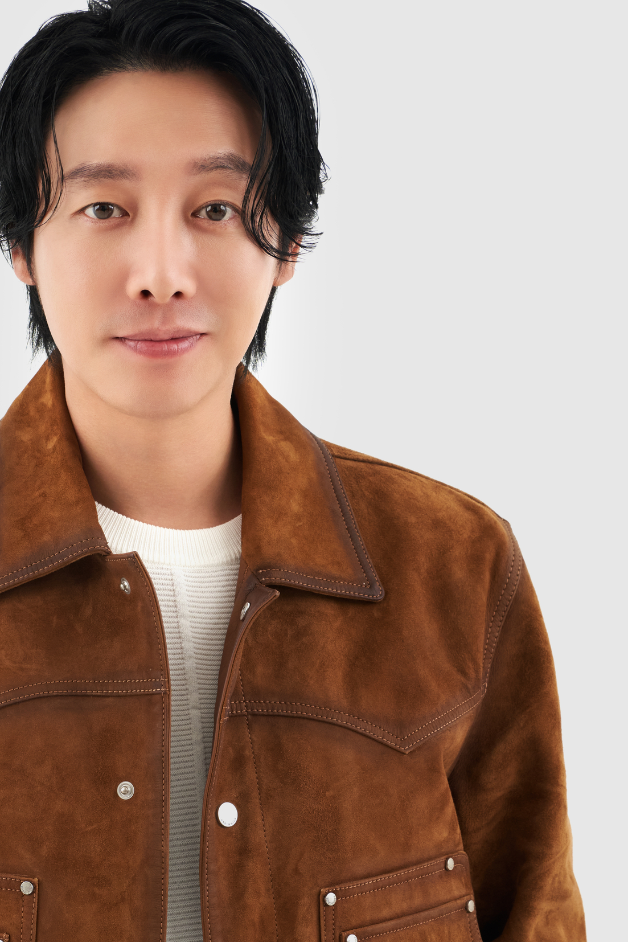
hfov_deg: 20.8
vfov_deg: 30.3
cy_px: 731
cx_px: 155
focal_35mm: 65
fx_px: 1700
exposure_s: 1/125
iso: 400
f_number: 8
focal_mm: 35
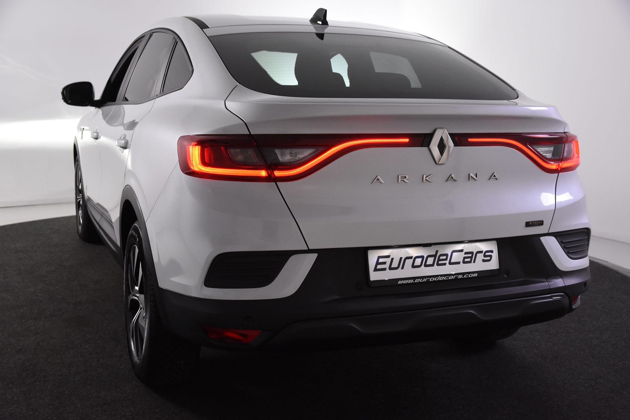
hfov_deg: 46.4
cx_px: 315
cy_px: 210
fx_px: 735
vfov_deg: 31.9
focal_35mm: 42
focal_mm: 28
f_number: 5.6
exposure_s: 1/125
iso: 1600
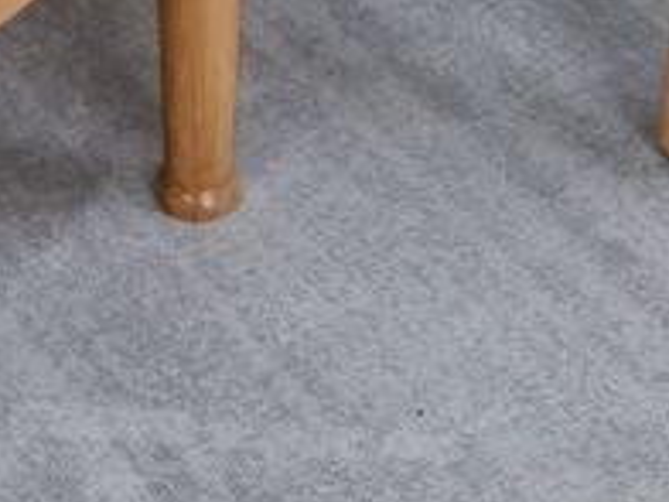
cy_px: -663
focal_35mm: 163
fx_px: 3150
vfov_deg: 8.4
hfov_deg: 12.1
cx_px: 126
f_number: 1.8
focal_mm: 7
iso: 200
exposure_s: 1/100
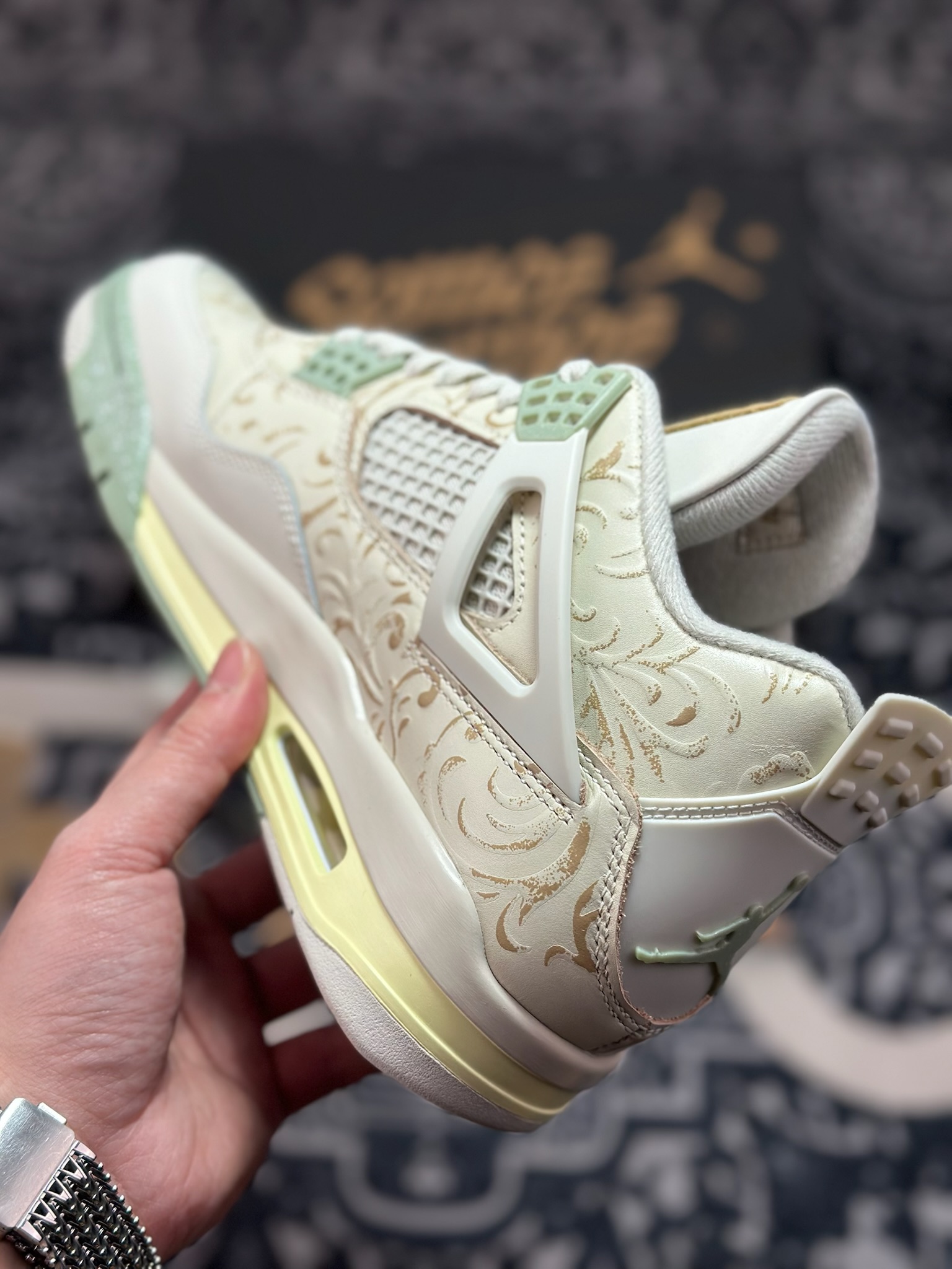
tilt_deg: -56.5
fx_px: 1760
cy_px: 634
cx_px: 476
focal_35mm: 48
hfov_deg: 30.3
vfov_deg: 39.7
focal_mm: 6.86
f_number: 1.78
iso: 80
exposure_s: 1/1639
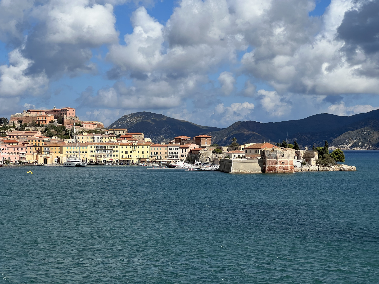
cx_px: 190
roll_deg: +0.2
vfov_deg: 19.1
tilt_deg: +1.0
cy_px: 142
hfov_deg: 25.3
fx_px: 843
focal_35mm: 77
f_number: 2.8
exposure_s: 1/1508
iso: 32
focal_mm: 9
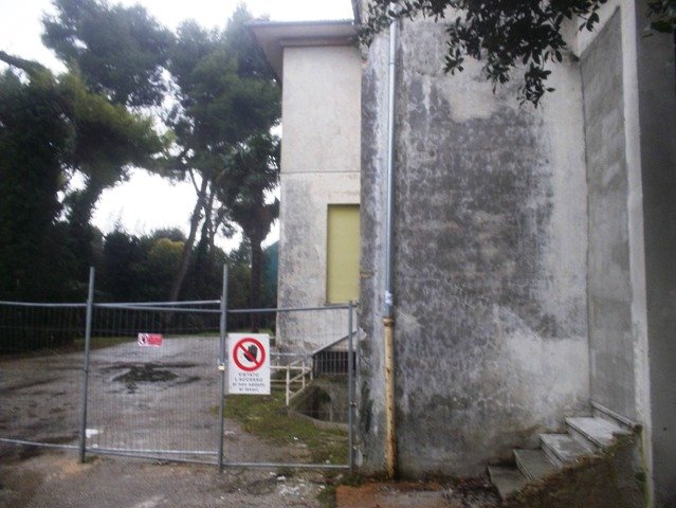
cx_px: 338
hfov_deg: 61.6
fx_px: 567
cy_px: 254
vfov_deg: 48.3
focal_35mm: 29
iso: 80
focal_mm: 4.1
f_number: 3.3
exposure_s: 1/80
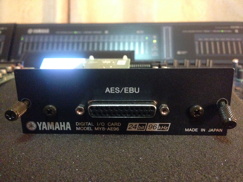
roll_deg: -2.3
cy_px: 91
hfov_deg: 55.4
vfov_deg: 42.9
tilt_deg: -2.0
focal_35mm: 33
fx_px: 232
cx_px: 122
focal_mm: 4.12
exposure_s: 1/20
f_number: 2.4
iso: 1250
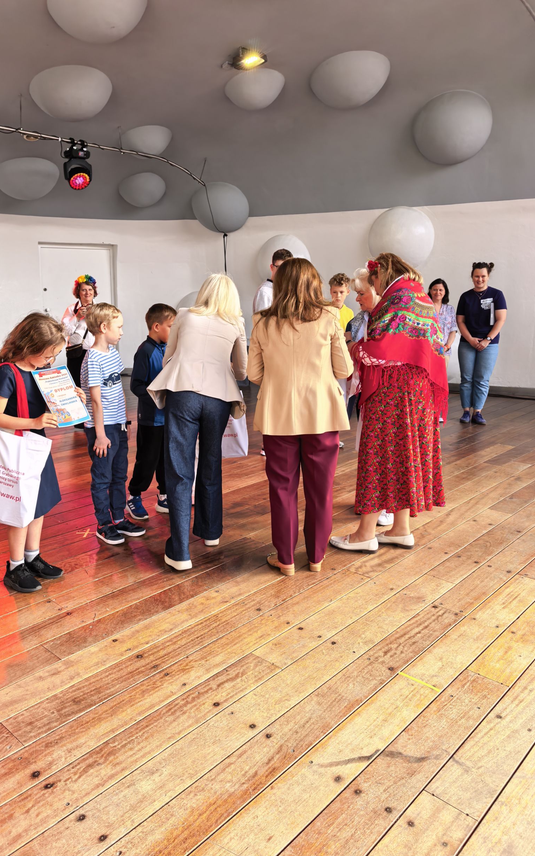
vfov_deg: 70.4
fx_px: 606
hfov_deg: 47.4
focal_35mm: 26
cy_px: 437
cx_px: 220
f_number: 2
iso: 50
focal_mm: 8.5
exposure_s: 1/786
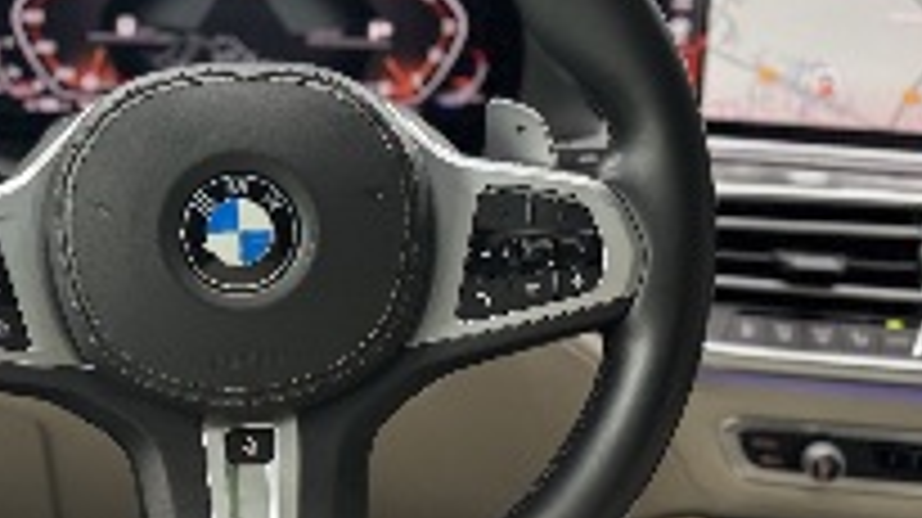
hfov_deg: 38.4
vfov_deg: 22.4
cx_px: 256
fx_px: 1295
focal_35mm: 53
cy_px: 140
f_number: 1.78
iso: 500
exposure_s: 1/53
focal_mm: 6.76
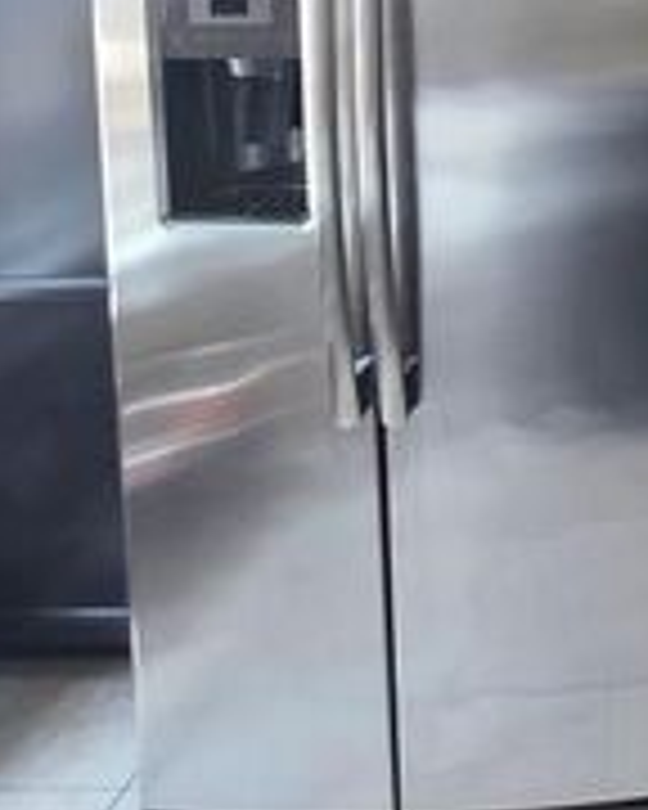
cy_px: -173
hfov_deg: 24.8
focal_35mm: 47
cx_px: 968
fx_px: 1127
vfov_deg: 32.4
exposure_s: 1/120
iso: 200
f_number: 1.9
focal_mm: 2.2
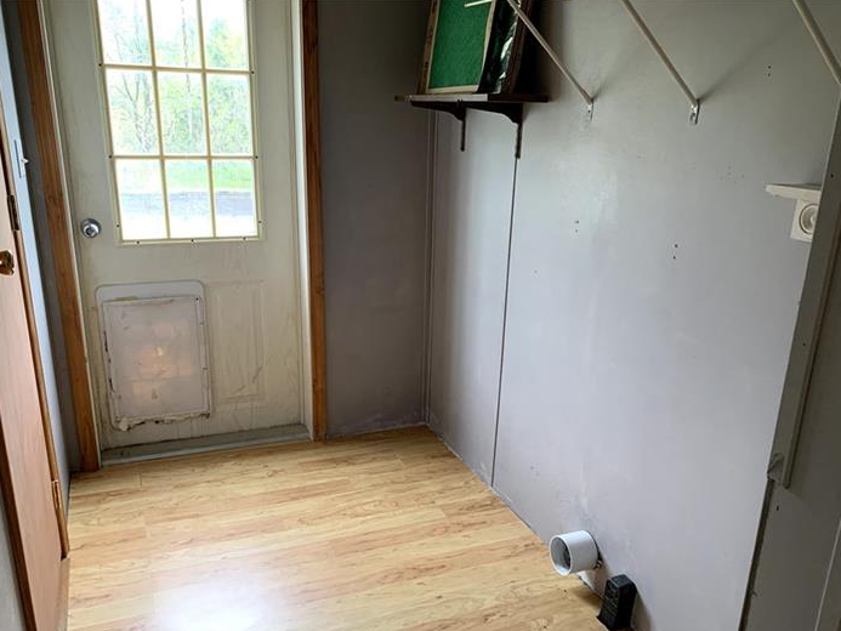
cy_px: 360
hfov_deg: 59.9
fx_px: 729
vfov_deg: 46.7
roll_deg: -2.4
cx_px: 443
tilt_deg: -18.6
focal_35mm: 30
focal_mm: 4.25
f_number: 1.8
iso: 100
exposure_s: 1/66
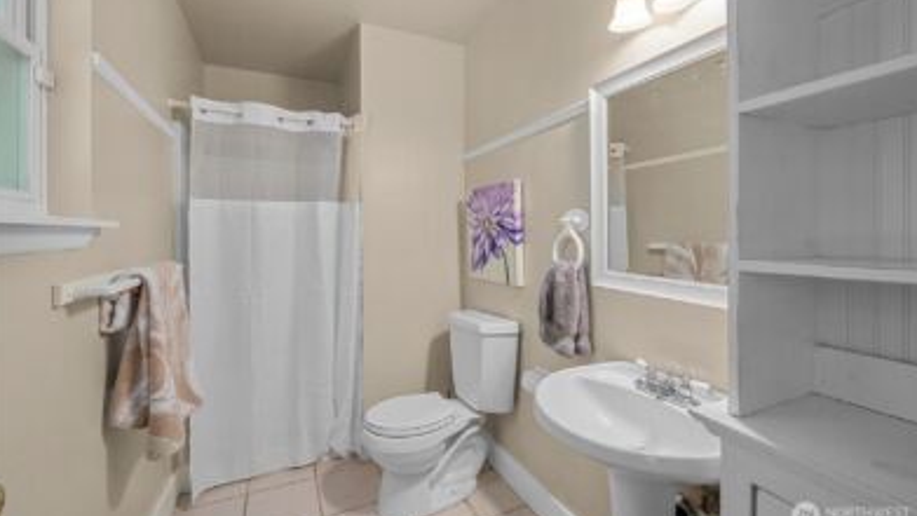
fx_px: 365
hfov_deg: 103.0
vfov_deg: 70.2
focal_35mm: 15
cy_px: 224
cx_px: 457
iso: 1000
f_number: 7.1
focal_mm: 14
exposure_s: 1/30
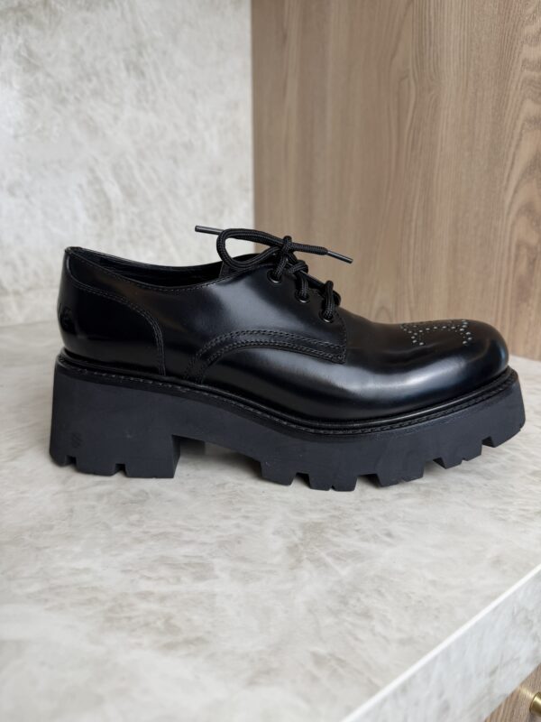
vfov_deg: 71.6
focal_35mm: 24
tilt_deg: -16.8
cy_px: 361
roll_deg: +0.0
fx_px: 500
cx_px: 270
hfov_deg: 56.8
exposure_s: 1/120
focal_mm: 6.76
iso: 80
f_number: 1.78
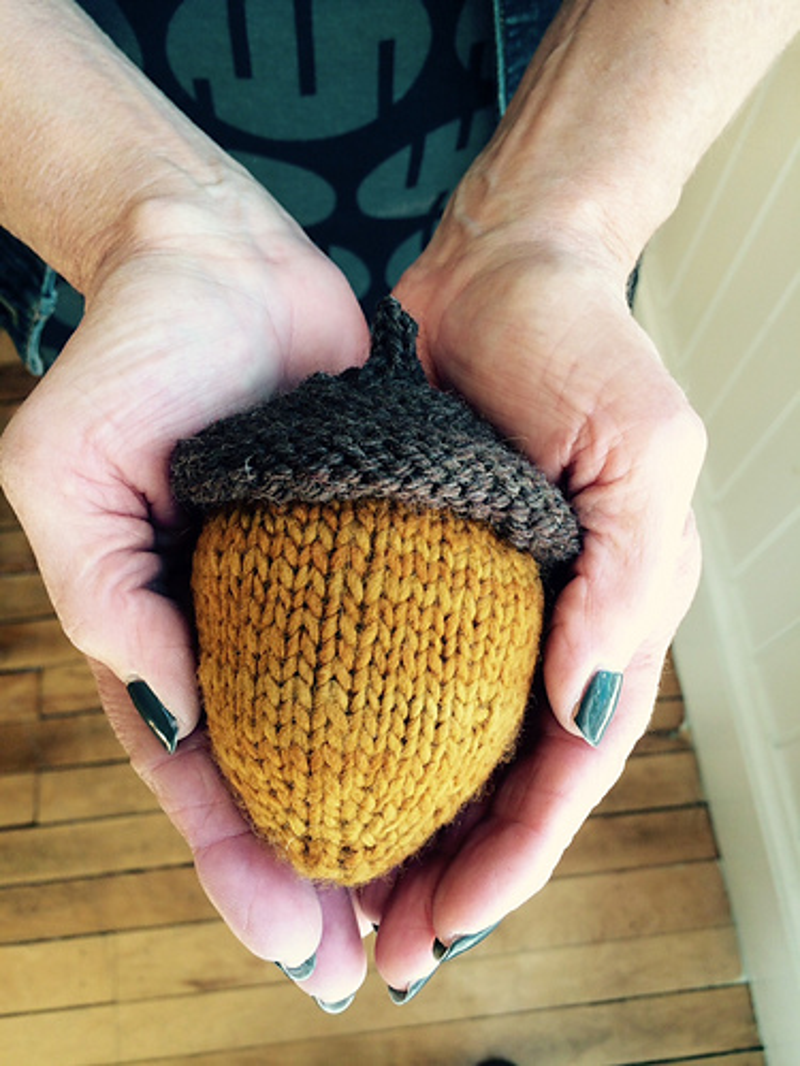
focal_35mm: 29
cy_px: 533
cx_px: 400
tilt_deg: -67.9
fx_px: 894
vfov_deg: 61.7
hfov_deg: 48.2
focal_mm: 4.15
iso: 50
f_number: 2.2
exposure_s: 1/120
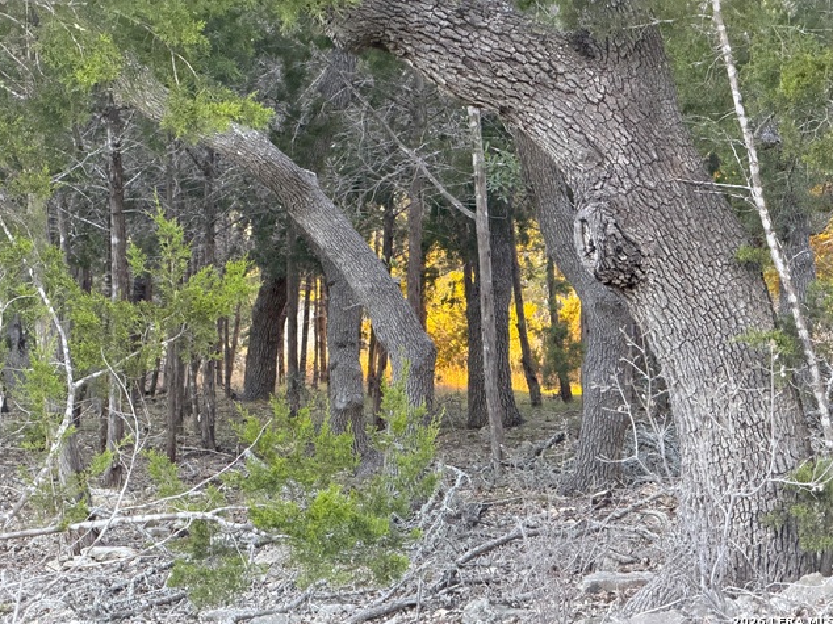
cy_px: 314
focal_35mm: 101
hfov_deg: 19.5
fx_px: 2430
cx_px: 416
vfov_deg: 14.6
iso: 500
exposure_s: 1/93
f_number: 2.8
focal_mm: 16.89
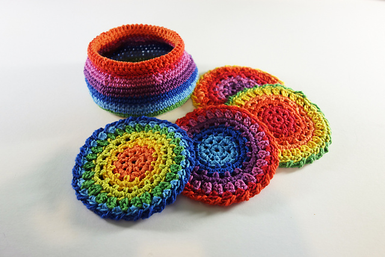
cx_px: 192
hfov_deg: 65.5
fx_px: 299
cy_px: 128
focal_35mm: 28
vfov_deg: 46.4
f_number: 2.2
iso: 125
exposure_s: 1/100
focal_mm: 10.4
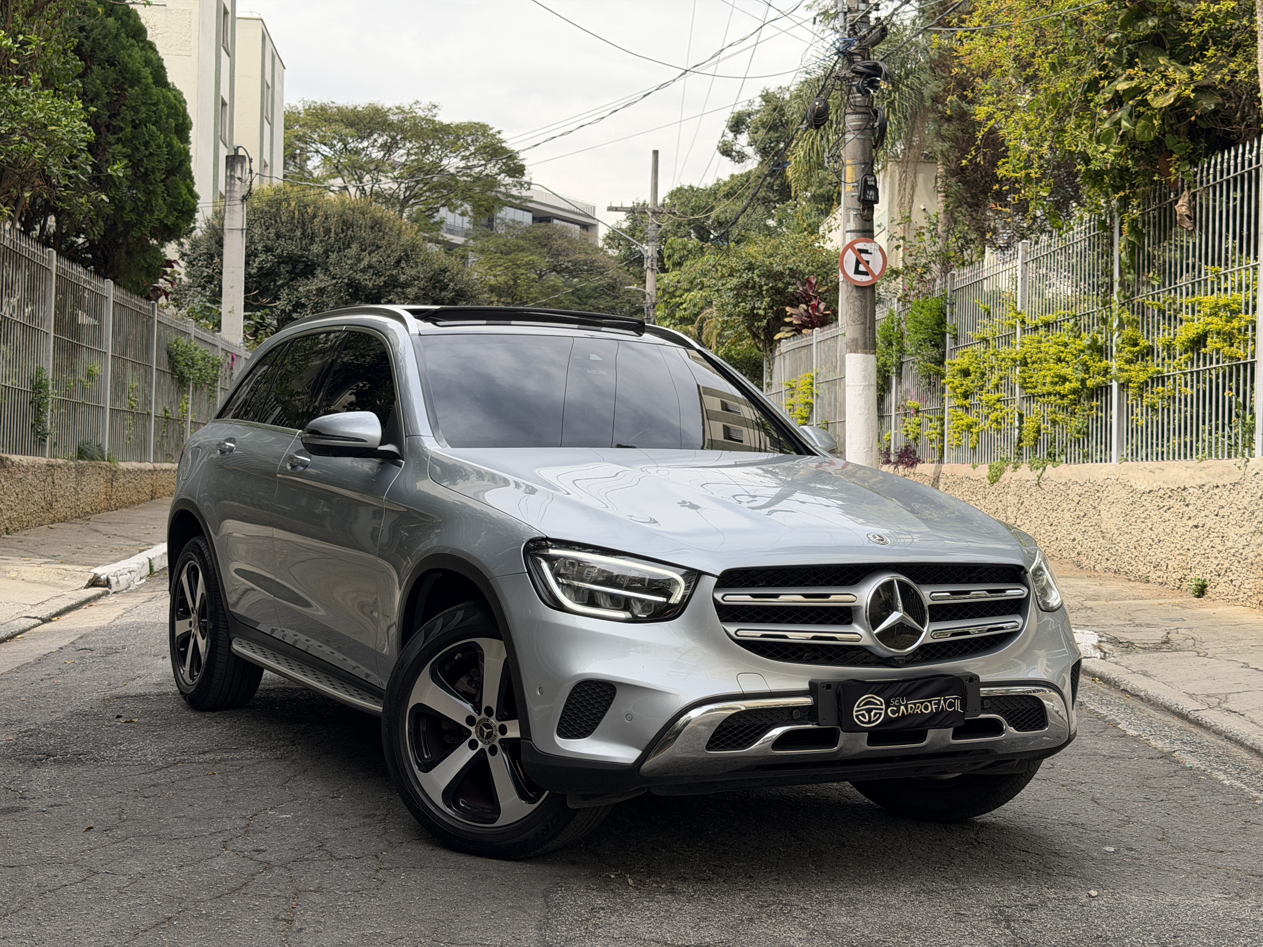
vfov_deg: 30.3
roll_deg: -0.8
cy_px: 474
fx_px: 1751
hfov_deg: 39.7
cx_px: 632
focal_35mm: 48
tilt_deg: +0.9
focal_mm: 6.76
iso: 80
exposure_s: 1/2146
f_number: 1.78
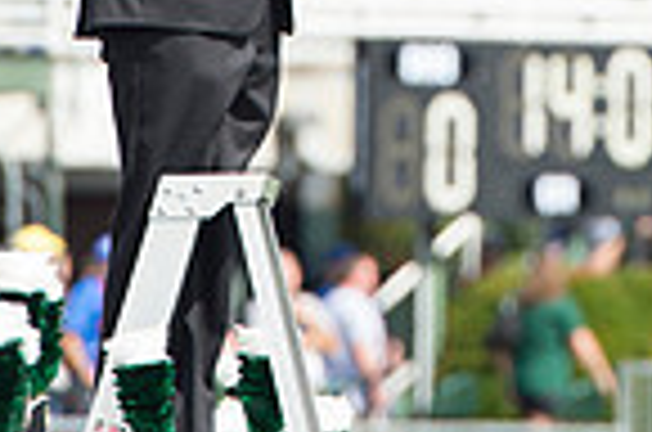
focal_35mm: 800
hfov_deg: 2.6
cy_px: -428
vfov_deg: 1.7
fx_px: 14457
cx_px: 621
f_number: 4.5
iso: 200
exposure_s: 1/1000
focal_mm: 200
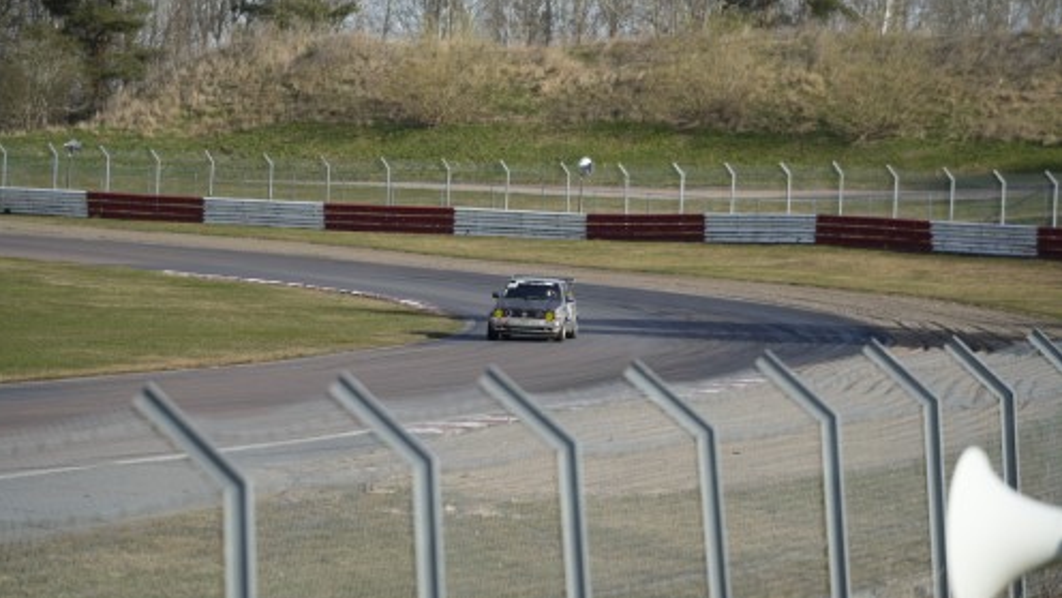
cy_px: 301
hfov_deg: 10.2
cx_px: 529
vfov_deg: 5.8
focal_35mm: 211
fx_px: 5942
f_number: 3.5
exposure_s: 1/800
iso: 160
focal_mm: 200
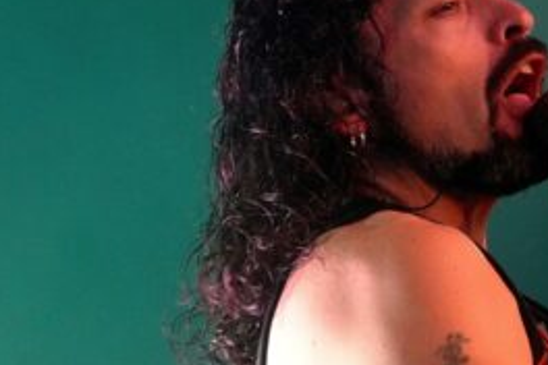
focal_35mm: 515
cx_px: 475
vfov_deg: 2.7
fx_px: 7839
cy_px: 238
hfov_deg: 4.0
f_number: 5.6
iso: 6400
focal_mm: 118
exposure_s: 1/200
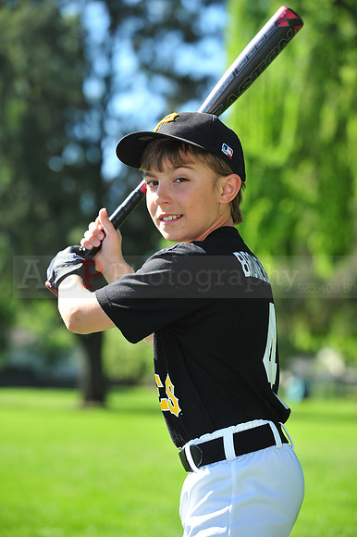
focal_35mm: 112
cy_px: 268
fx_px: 1668
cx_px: 178
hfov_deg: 12.2
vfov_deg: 18.3
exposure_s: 1/640
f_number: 5
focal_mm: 112
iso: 200
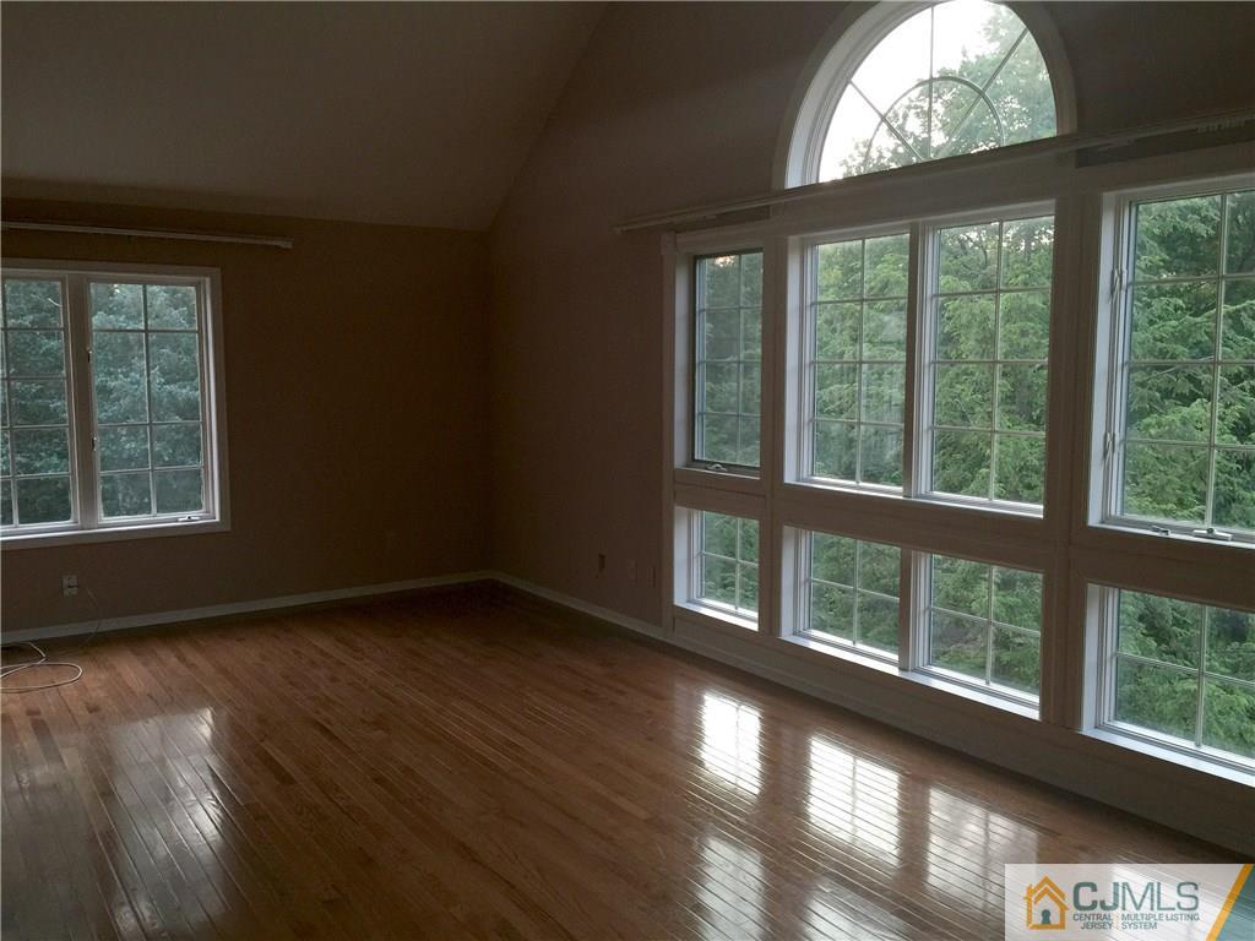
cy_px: 470
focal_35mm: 29
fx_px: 1051
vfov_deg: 48.2
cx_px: 628
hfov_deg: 61.7
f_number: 2.2
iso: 40
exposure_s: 1/30
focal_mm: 4.15
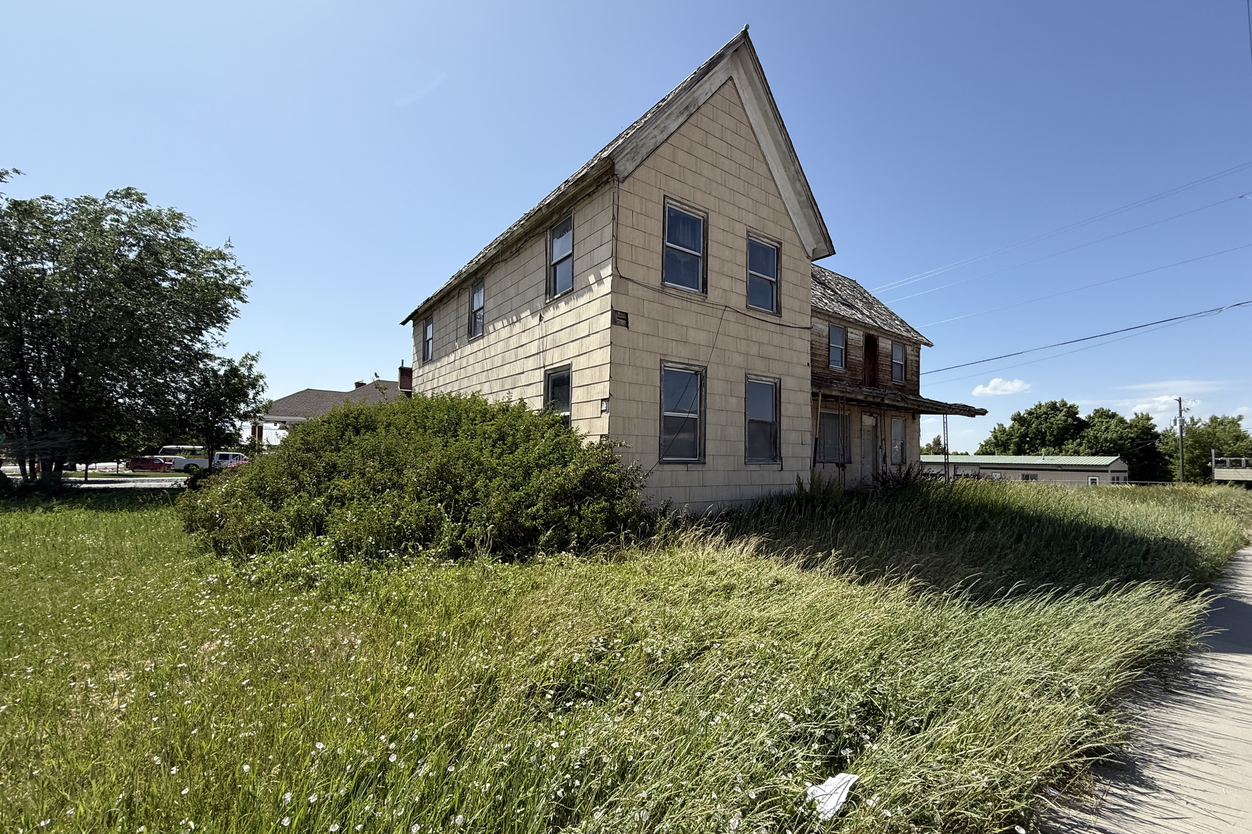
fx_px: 522
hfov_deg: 100.4
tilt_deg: +5.8
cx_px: 640
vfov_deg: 77.2
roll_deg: -2.5
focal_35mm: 15
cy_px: 442
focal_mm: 2.22
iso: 50
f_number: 2.2
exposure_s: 1/1339
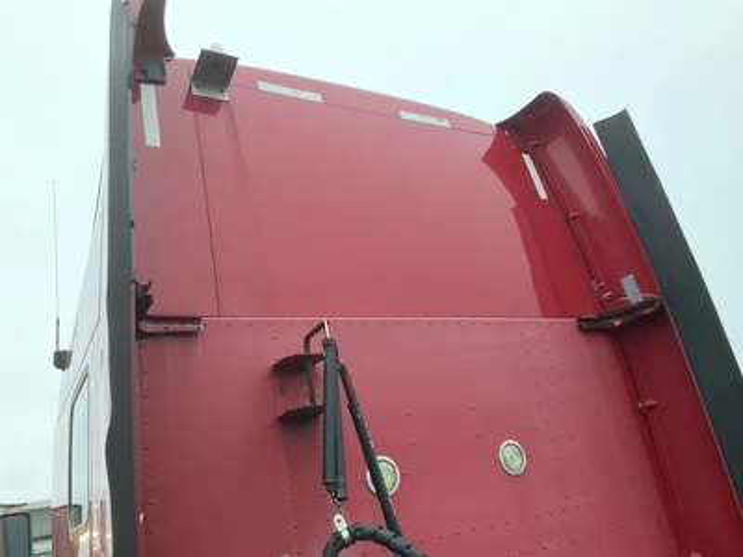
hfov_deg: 61.7
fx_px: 622
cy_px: 278
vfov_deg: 48.2
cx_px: 372
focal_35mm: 29
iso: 320
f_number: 1.8
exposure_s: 1/43
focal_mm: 3
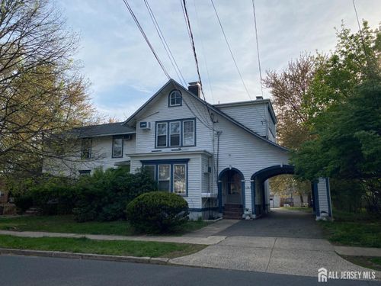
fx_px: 286
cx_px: 190
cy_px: 143
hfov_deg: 67.3
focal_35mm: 26
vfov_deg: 53.1
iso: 32
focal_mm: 4.25
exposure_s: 1/3846
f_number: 1.8
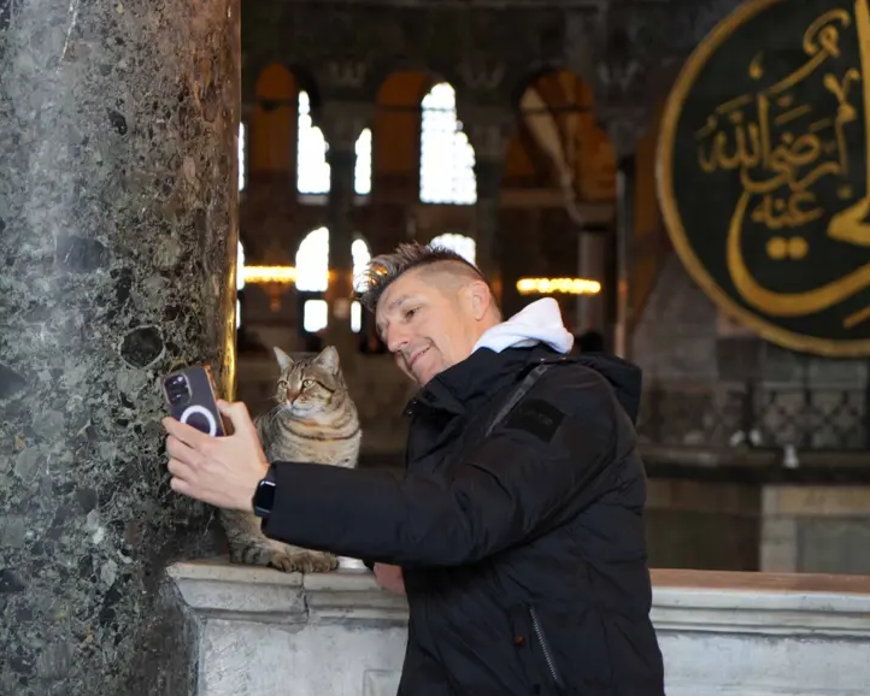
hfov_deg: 23.8
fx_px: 2060
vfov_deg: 19.2
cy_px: 347
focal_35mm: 80
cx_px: 388
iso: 500
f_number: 4
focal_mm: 70
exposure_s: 1/50
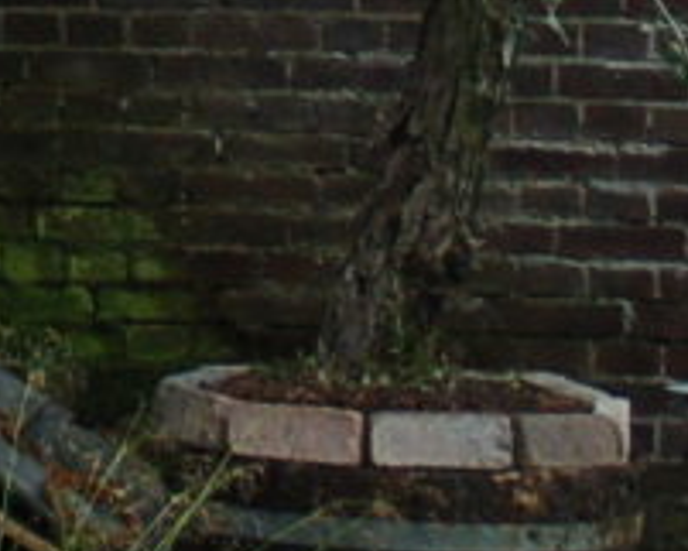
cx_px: -1160
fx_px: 8149
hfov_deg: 4.7
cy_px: -592
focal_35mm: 400
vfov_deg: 3.8
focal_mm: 38
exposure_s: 1/800
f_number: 4.5
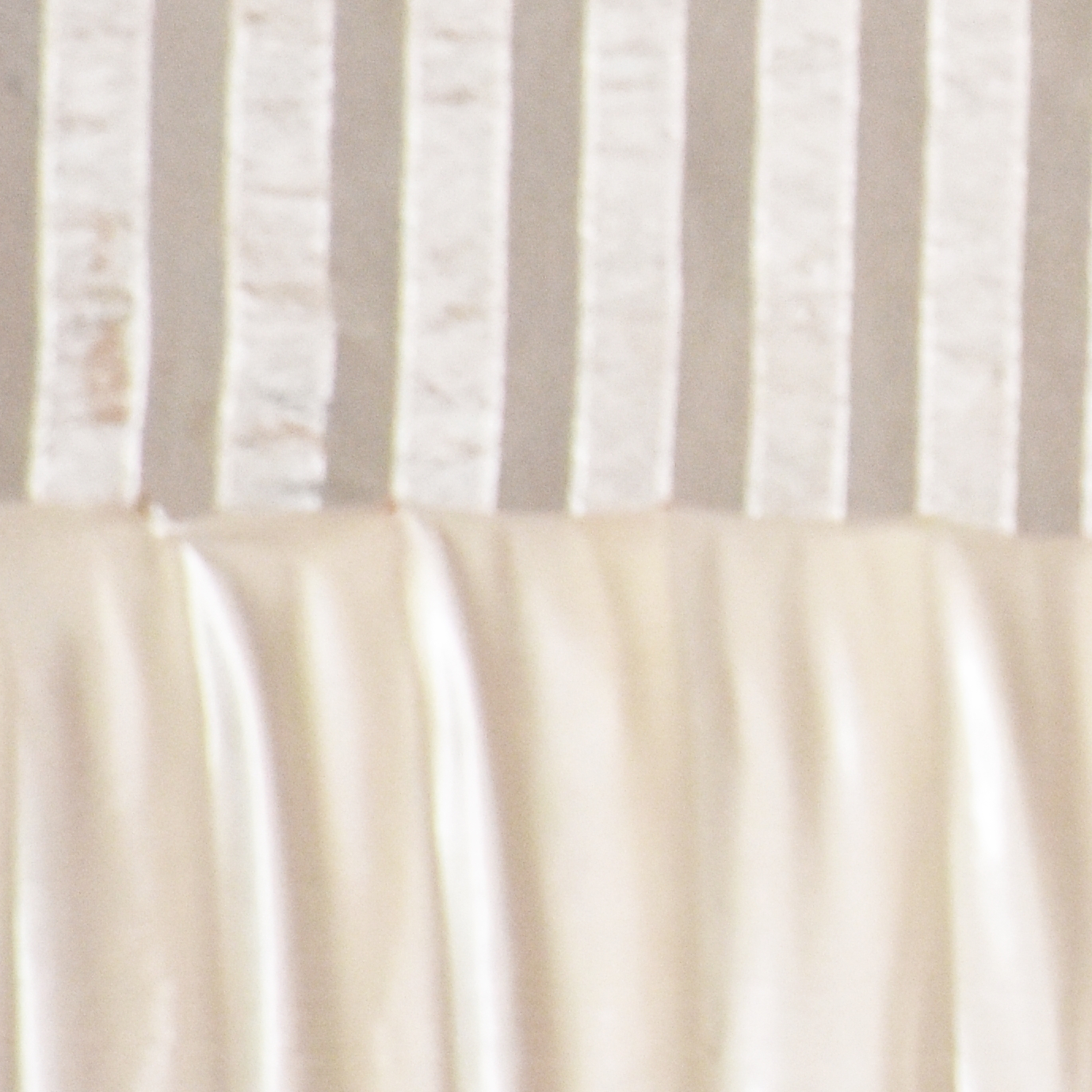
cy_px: 27
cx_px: 2194
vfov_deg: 2.3
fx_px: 27731
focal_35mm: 777
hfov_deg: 2.2
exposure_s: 1/125
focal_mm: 140
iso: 1250
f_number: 5.6
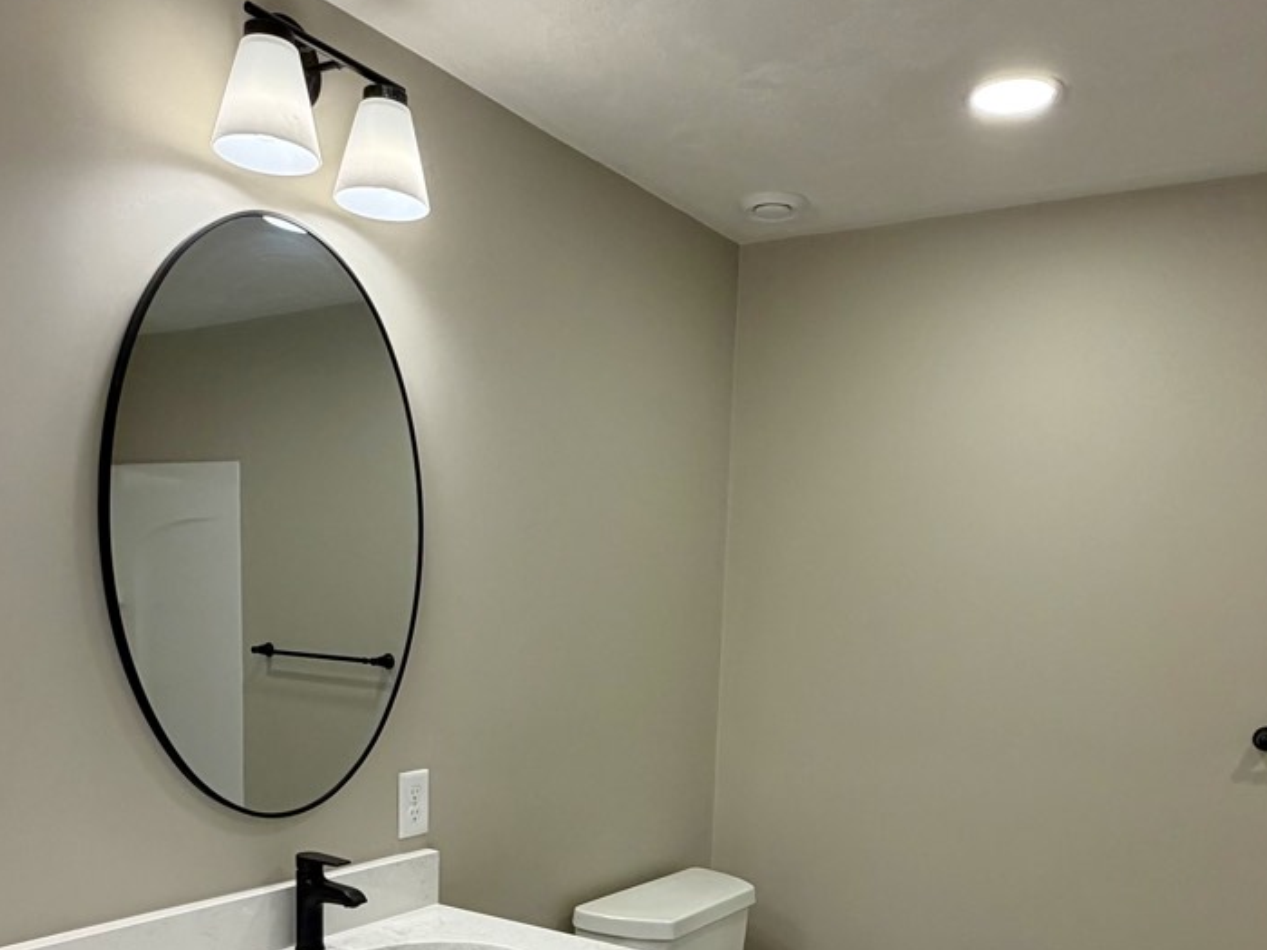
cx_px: 628
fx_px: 1171
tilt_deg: -8.3
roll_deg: -1.5
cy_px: 769
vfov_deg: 42.1
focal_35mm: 32
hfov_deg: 56.8
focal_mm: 2.22
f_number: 2.2
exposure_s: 1/120
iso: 125
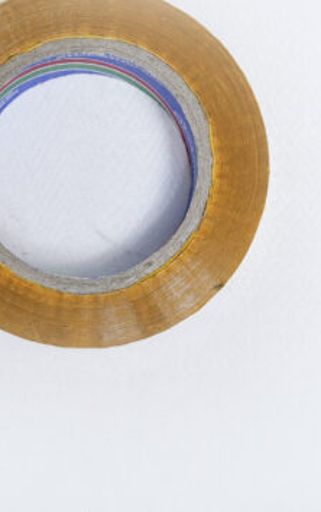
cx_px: 88
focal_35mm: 141
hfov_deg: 9.3
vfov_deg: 14.8
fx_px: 1969
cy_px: 175
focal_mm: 70
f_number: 9
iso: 3200
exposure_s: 1/200
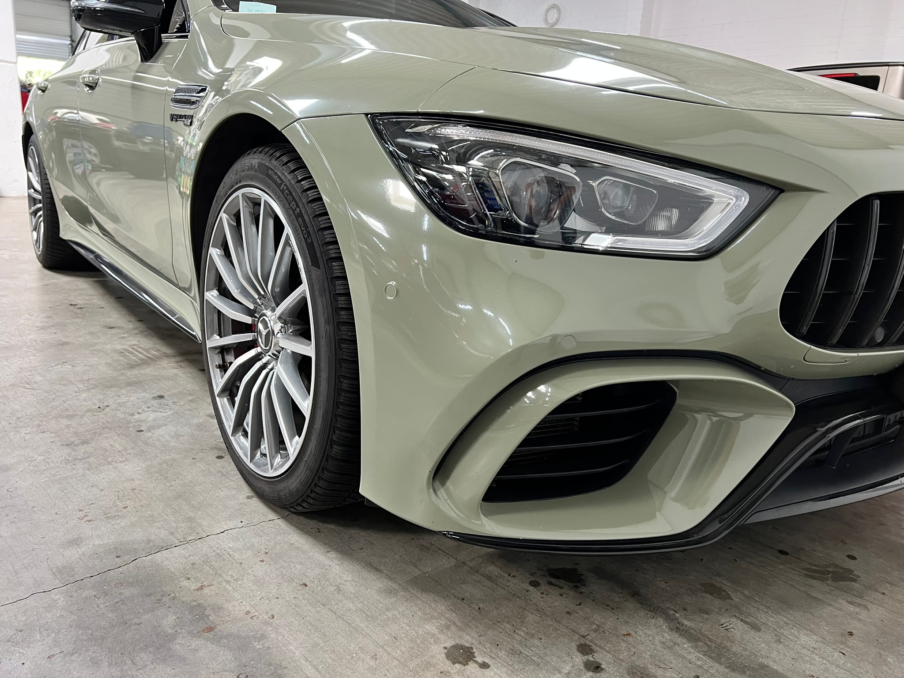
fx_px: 679
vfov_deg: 53.1
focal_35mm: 26
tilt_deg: -14.7
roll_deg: -3.0
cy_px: 339
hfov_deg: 67.3
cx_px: 452
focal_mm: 5.7
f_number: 1.5
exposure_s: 1/50
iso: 250
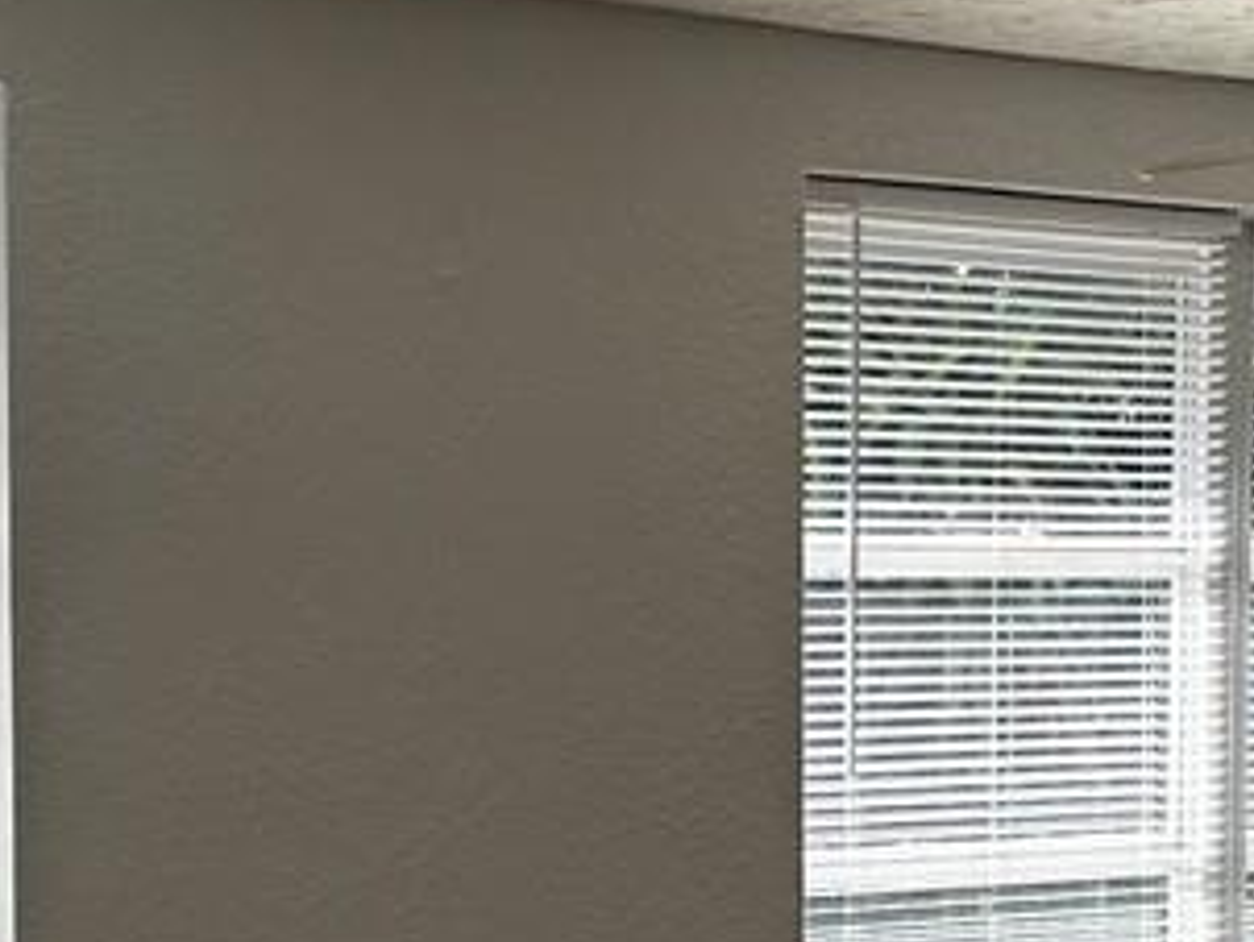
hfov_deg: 15.4
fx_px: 4604
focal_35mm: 127
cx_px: 262
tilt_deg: -3.9
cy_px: 967
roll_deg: +0.0
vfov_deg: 11.6
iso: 80
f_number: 1.78
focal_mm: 6.86
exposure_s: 1/962
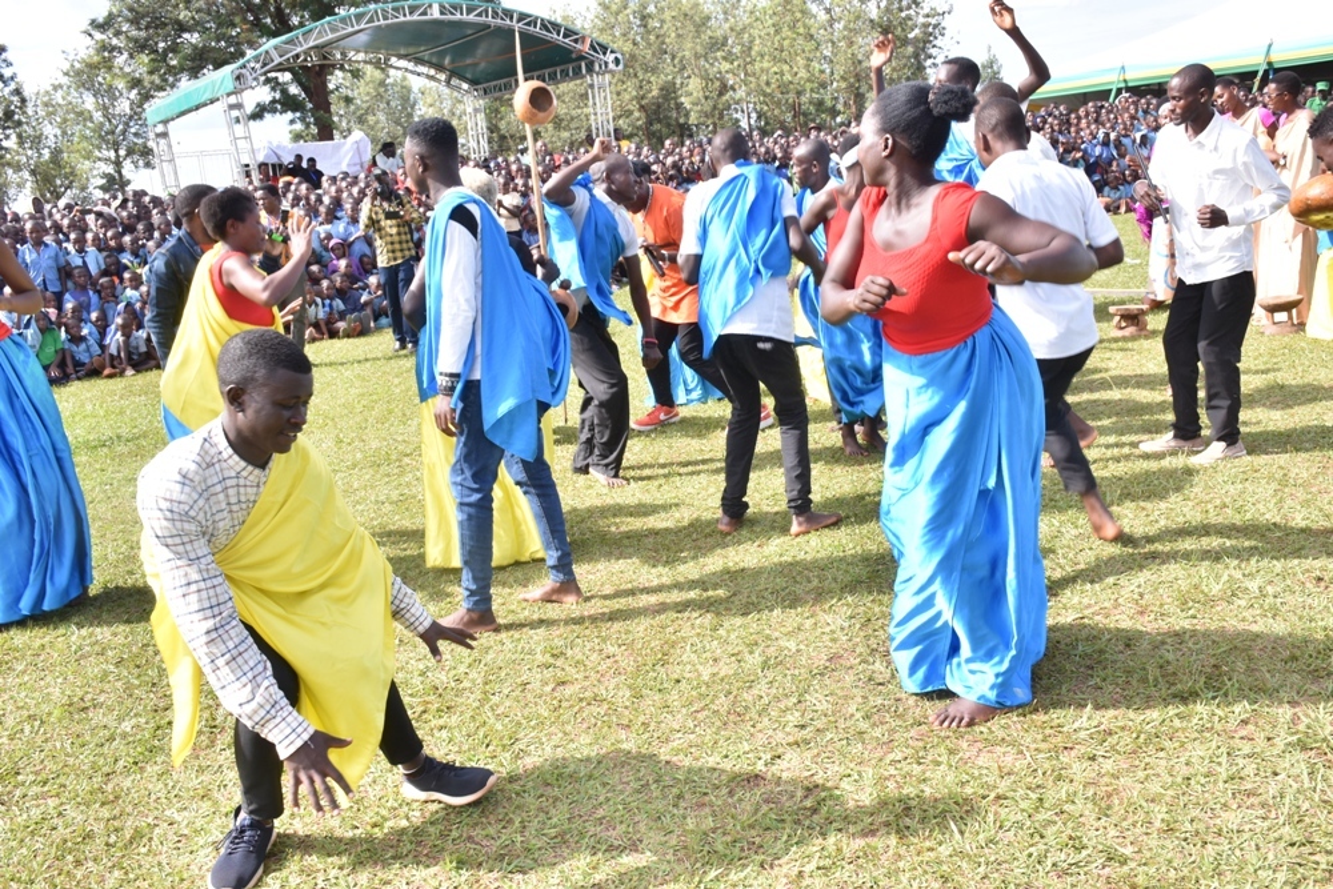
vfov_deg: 38.4
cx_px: 666
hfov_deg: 55.1
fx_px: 1278
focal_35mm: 34
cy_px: 444
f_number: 8
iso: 160
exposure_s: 1/125
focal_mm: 23
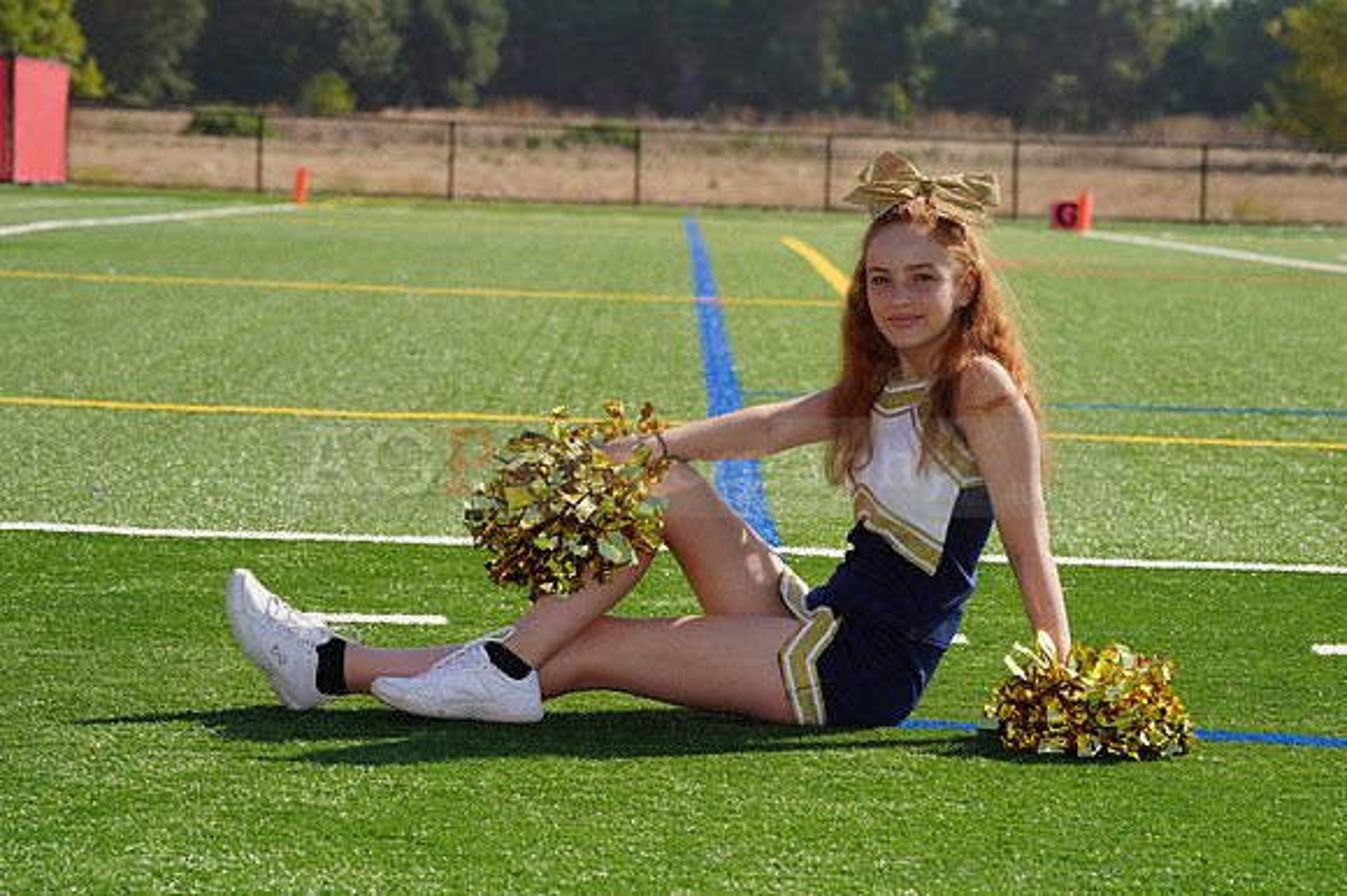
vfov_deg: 10.3
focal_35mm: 133
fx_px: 4973
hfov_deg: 15.4
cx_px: 674
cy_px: 448
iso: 100
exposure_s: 1/250
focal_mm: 133
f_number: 10
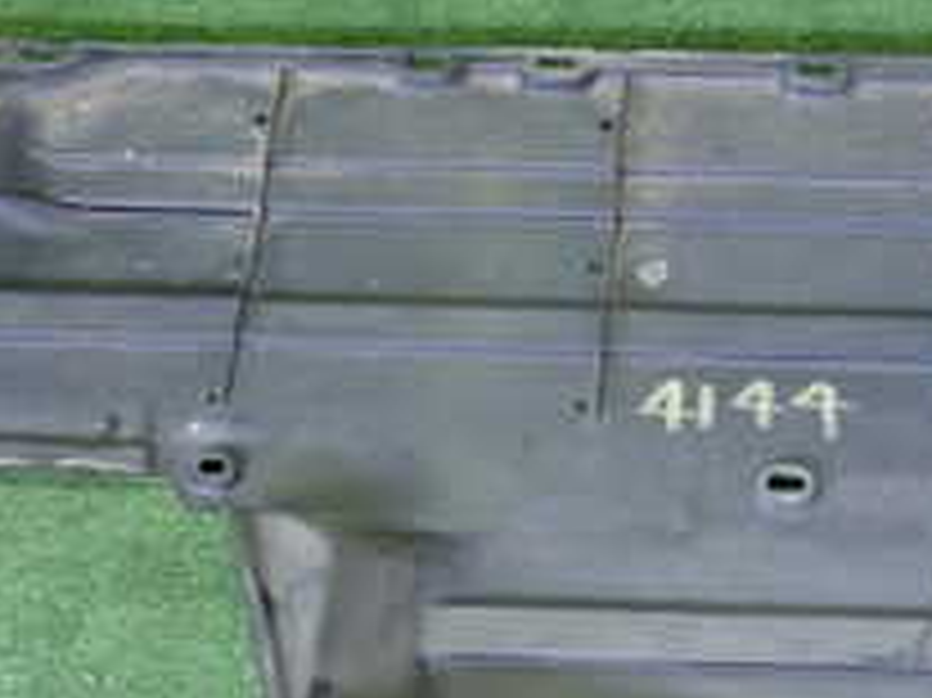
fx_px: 2341
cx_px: 756
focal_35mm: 87
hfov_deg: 22.2
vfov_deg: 16.9
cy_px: 212
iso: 500
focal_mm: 5.4
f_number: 2.3
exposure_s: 1/30
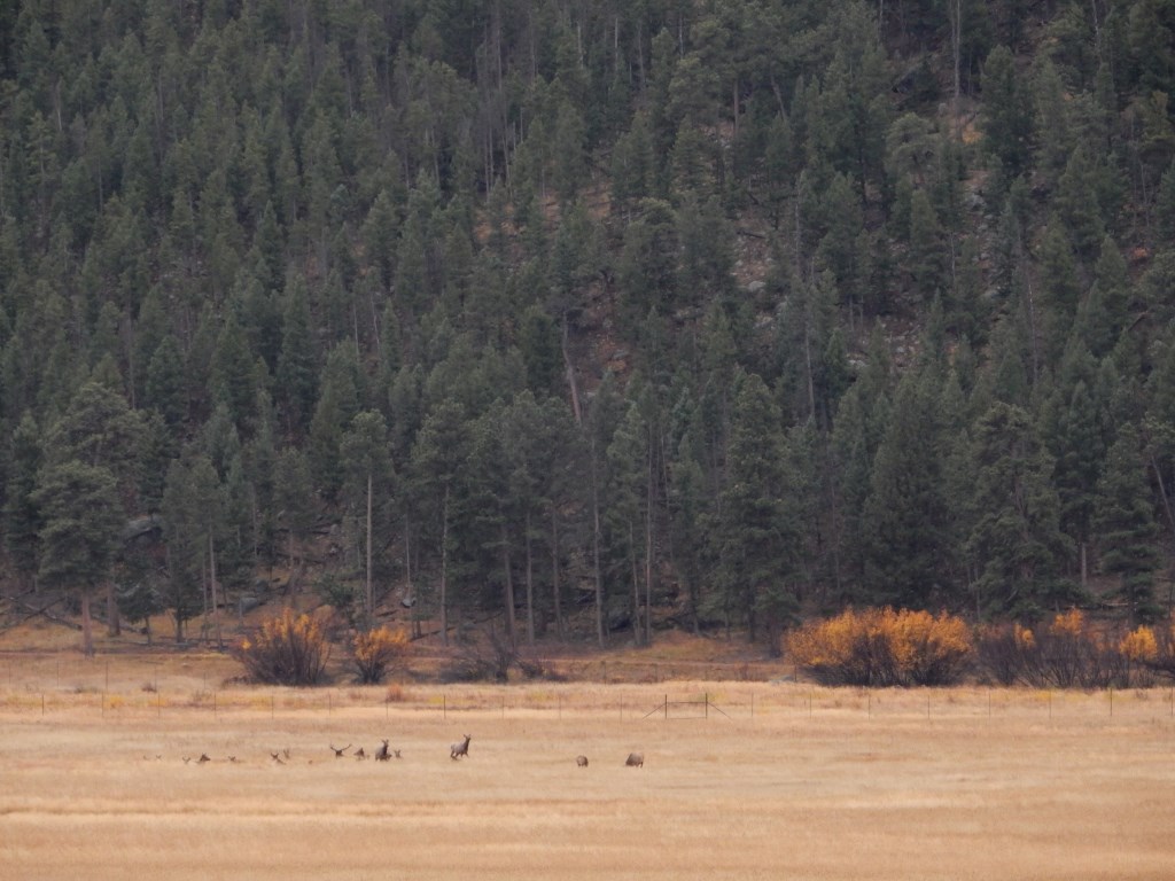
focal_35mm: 321
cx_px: 588
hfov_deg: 6.2
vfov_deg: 4.6
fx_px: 10896
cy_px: 440
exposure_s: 1/250
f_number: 6.3
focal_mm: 57.3
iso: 400
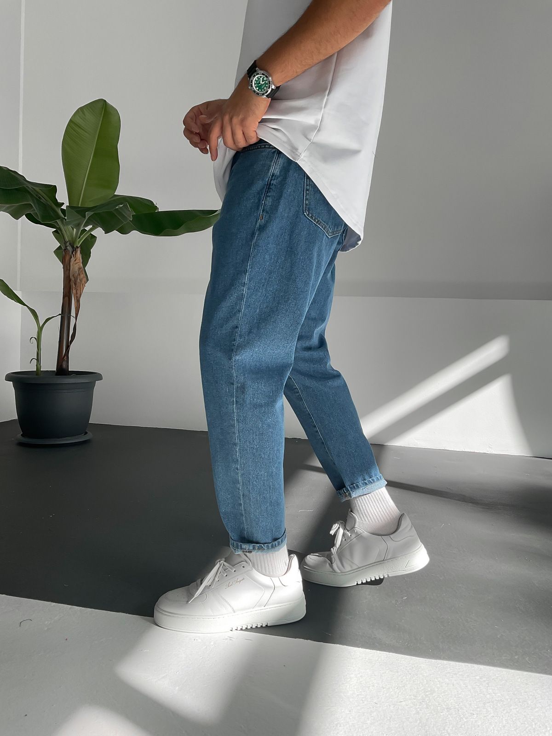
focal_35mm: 29
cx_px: 276
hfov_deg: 48.2
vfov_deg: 61.7
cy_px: 368
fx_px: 617
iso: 16
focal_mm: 3
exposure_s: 1/350
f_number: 1.8
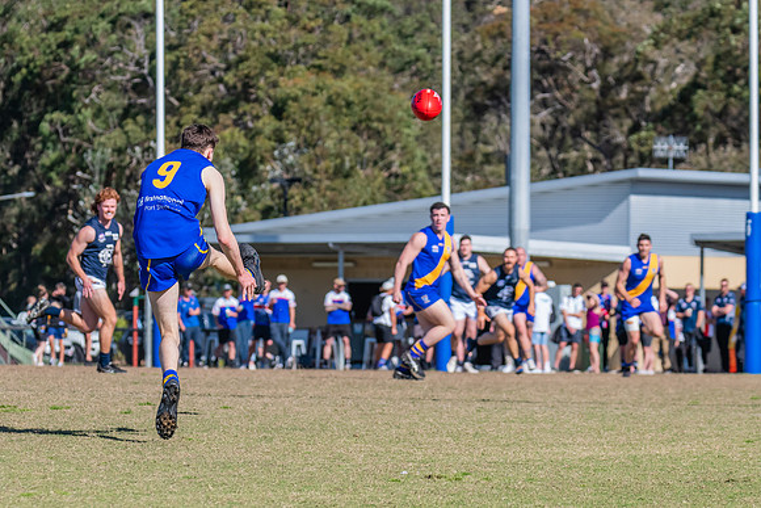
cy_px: 256
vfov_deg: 5.1
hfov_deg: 7.6
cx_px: 240
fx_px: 5700
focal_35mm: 270
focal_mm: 195
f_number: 8
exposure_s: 1/2000
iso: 800
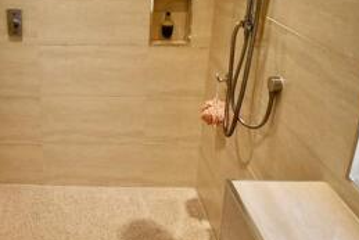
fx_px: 379
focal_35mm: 38
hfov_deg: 48.1
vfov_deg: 34.4
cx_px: 76
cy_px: 62
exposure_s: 1/160
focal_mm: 10
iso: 1600
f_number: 6.3
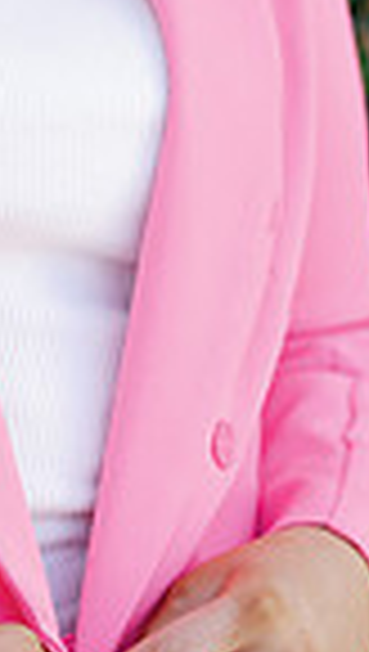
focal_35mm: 276
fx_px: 4781
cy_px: -117
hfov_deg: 4.4
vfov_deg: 7.7
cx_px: -130
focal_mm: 85
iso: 200
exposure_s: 1/1600
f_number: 2.8
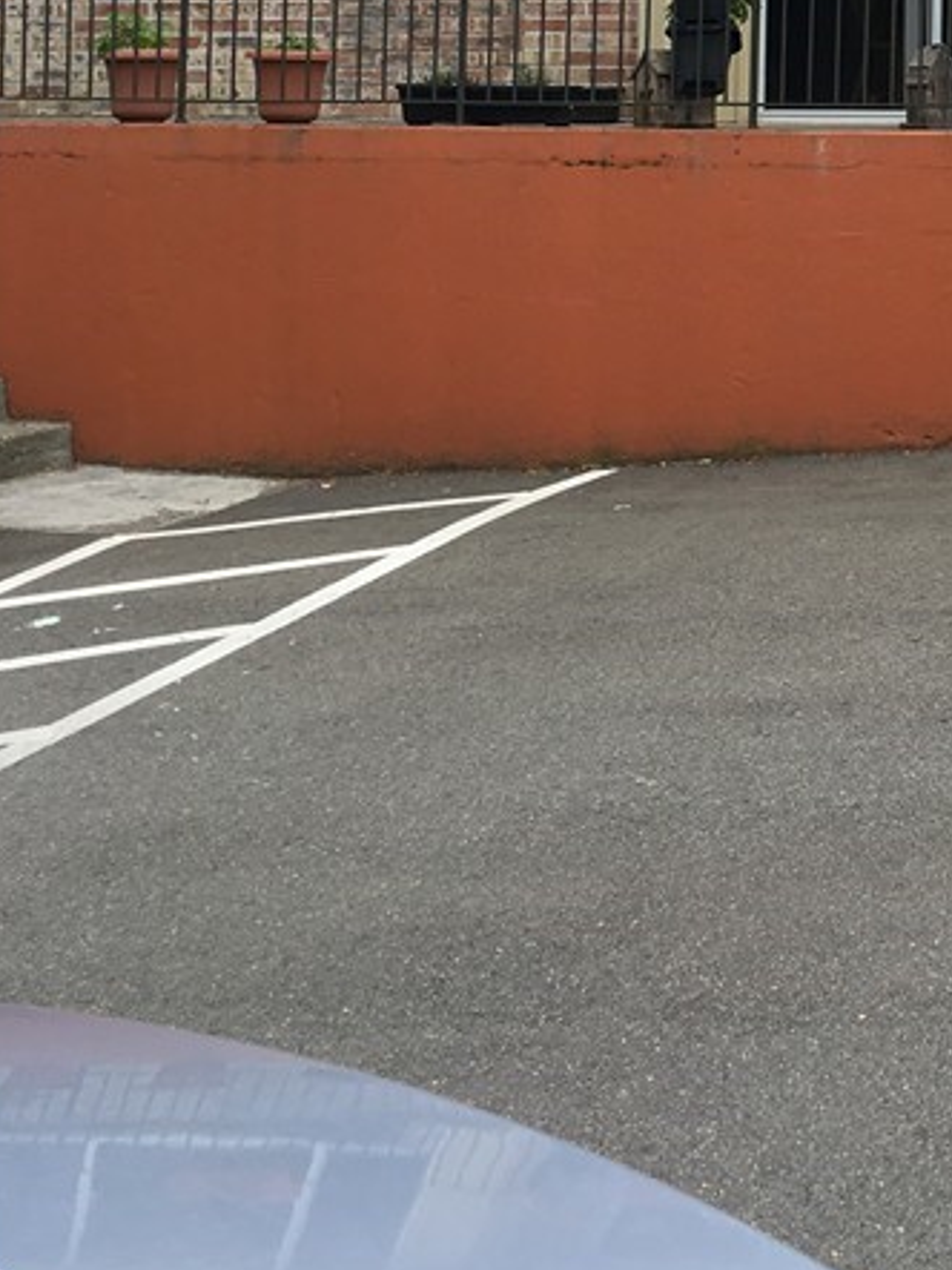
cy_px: 63
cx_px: 1070
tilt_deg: +0.6
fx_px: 2458
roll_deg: -0.9
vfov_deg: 27.6
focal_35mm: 67
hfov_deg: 20.8
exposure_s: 1/668
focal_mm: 4.15
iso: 25
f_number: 2.2
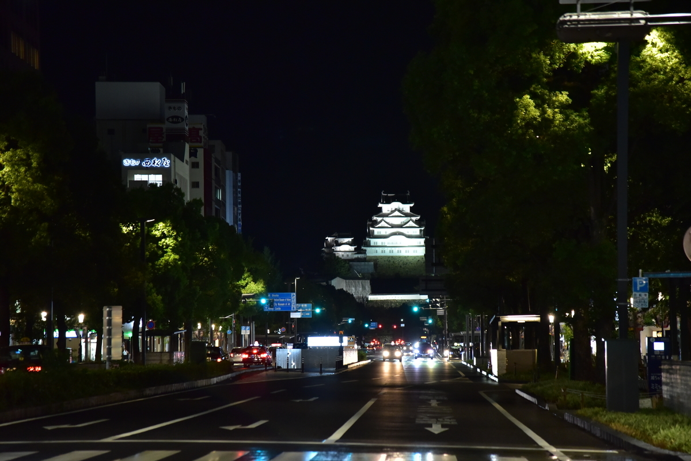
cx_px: 346
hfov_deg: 17.1
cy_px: 230
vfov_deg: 11.4
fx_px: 2304
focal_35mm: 120
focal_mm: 120
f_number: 4
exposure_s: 1/60
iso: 2500
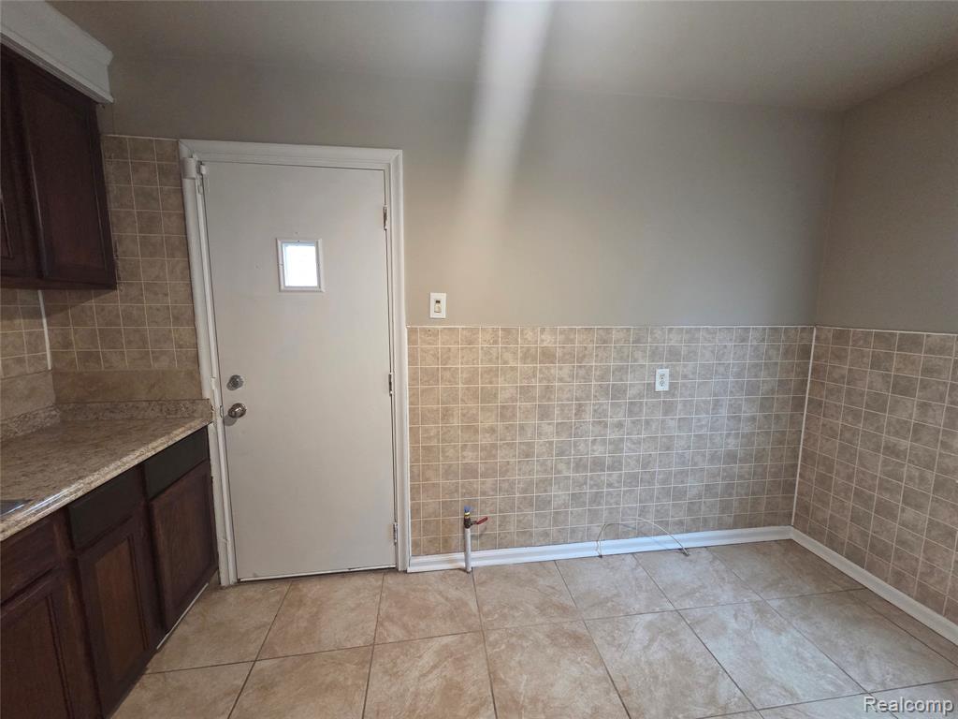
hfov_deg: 106.2
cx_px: 479
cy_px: 360
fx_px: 360
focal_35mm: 13
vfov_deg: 89.9
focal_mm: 2.2
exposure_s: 1/60
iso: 500
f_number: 2.2
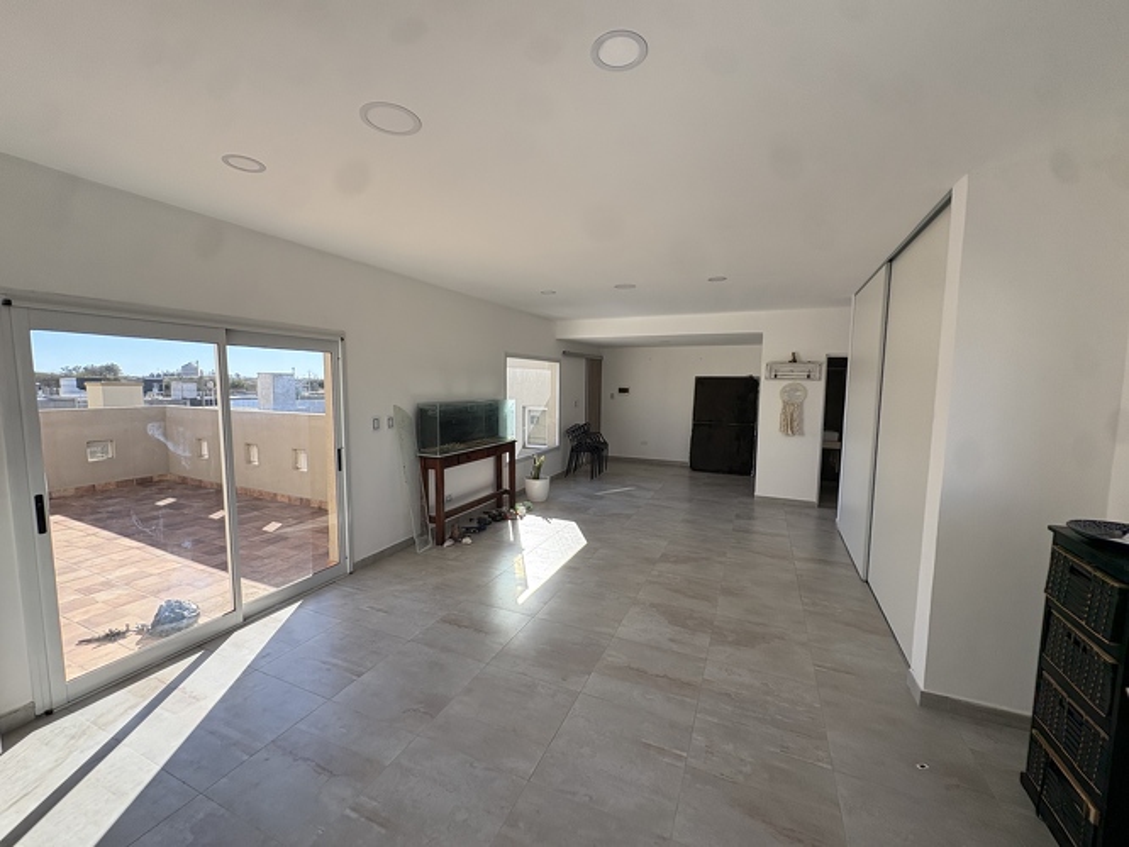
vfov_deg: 85.7
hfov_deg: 102.0
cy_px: 424
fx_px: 457
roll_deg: +0.0
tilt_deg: -4.9
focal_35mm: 14
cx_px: 564
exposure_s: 1/476
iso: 64
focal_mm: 2.22
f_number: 2.2
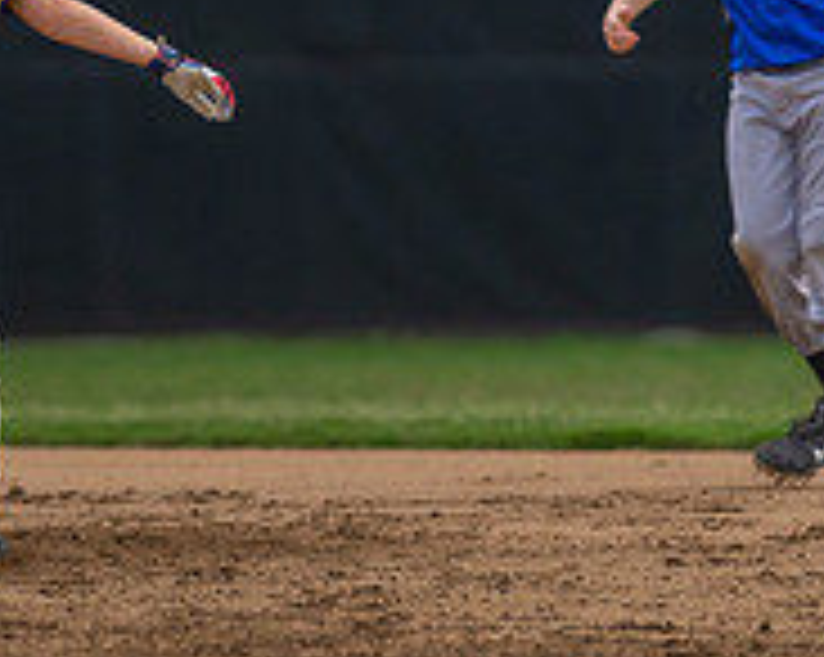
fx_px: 16761
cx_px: -281
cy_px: 126
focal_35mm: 688
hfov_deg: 2.8
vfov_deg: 2.2
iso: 1000
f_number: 2.8
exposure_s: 1/1000
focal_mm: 200
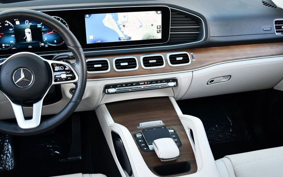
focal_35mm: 41
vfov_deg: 31.2
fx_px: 316
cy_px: 88
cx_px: 142
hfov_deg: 48.2
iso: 800
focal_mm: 20
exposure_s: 1/200
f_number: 3.8
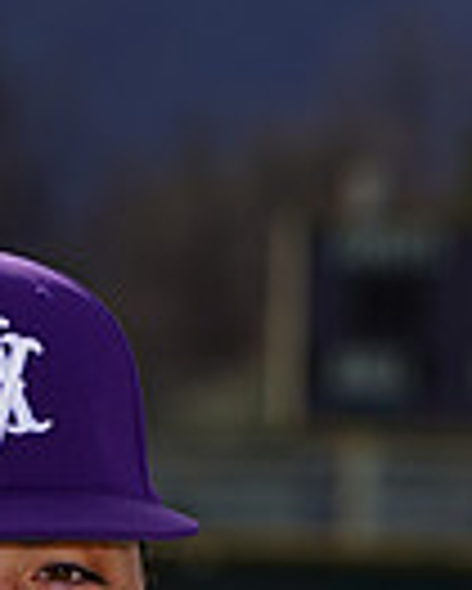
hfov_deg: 1.7
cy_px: 1189
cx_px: 205
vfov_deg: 2.2
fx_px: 15593
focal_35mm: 894
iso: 100
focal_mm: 215
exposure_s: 1/250
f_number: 10
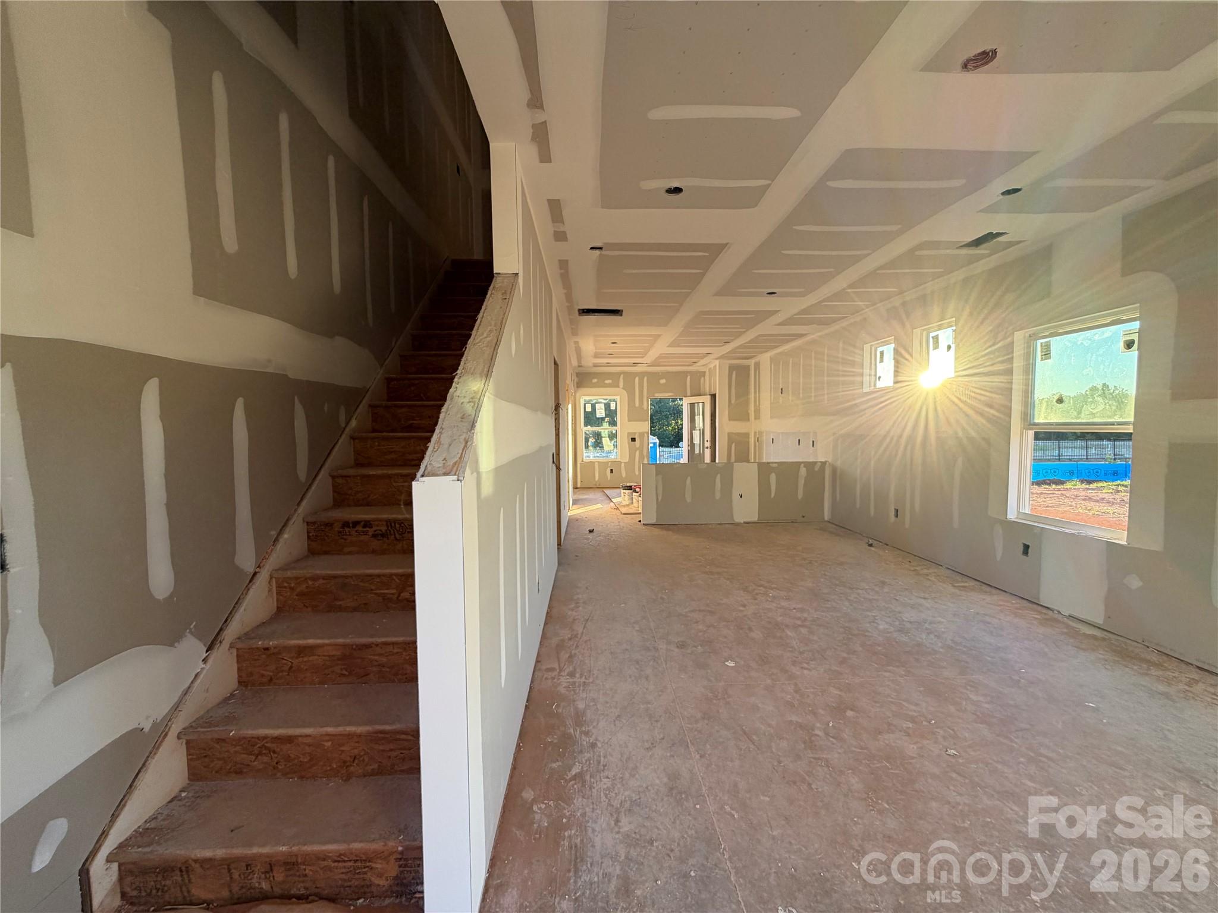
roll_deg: +0.8
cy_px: 456
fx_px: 493
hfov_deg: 102.1
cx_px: 609
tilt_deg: -3.5
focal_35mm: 14
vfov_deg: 85.7
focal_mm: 2.22
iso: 100
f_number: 2.2
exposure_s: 1/121
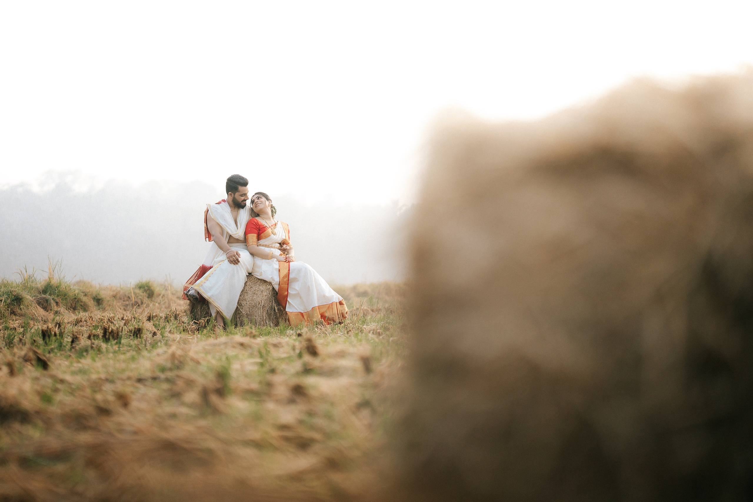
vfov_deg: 16.1
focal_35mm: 85
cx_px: 376
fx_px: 1778
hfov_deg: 23.9
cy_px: 251
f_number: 1.4
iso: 500
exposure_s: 1/6400
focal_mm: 85
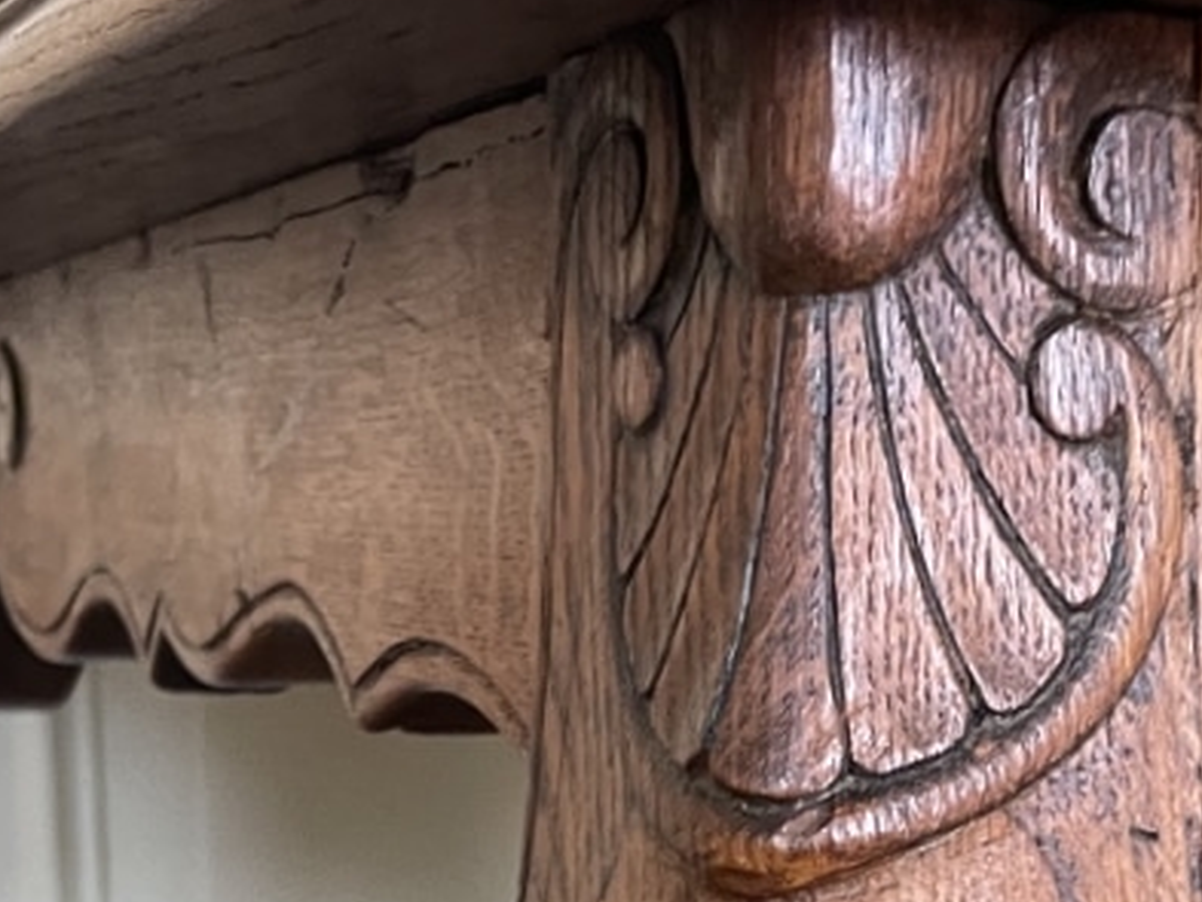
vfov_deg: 17.5
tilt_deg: -11.2
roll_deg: -0.2
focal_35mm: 80
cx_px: 928
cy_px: 1093
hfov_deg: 24.1
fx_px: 2779
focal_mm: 4.2
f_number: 1.6
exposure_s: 1/60
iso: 250
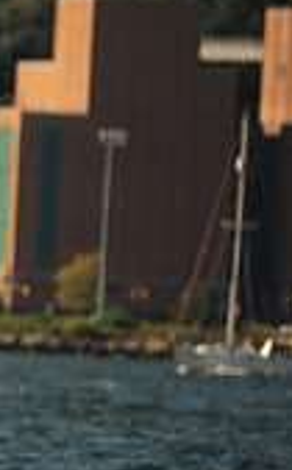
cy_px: 323
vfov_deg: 3.0
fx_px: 8964
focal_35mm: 701
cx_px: -509
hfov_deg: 1.9
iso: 320
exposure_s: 1/1250
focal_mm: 200
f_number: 4.5
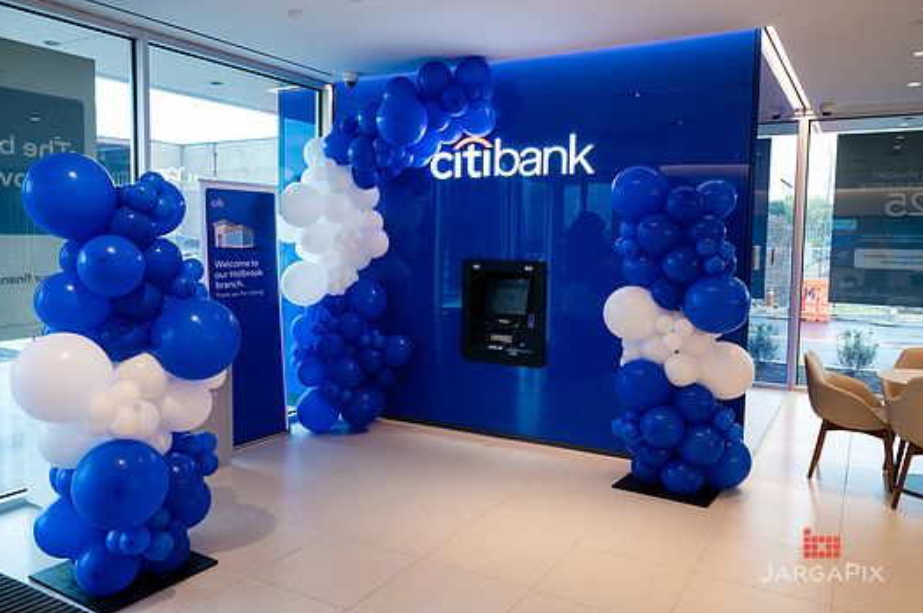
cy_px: 285
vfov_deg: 46.3
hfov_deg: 65.4
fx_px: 717
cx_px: 429
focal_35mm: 28
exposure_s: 1/160
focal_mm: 24
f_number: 4
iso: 500
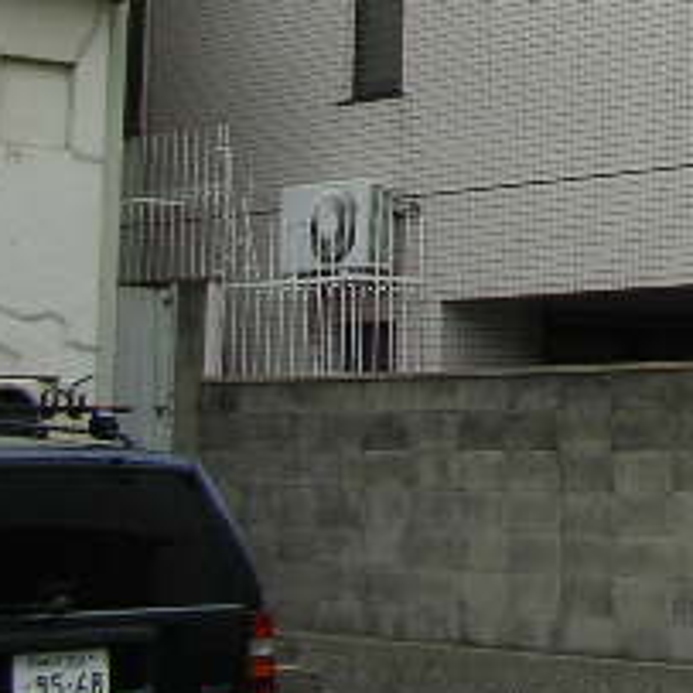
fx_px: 2401
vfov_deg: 16.0
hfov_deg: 15.1
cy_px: -55
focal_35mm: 106
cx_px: 1075
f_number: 4.1
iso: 71
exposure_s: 1/299
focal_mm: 5.8
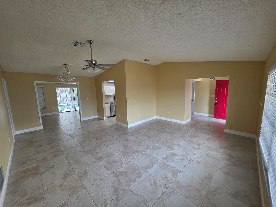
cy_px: 104
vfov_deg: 89.9
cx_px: 138
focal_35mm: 13
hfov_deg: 106.2
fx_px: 104
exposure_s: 1/120
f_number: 1.9
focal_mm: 2.2
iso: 250
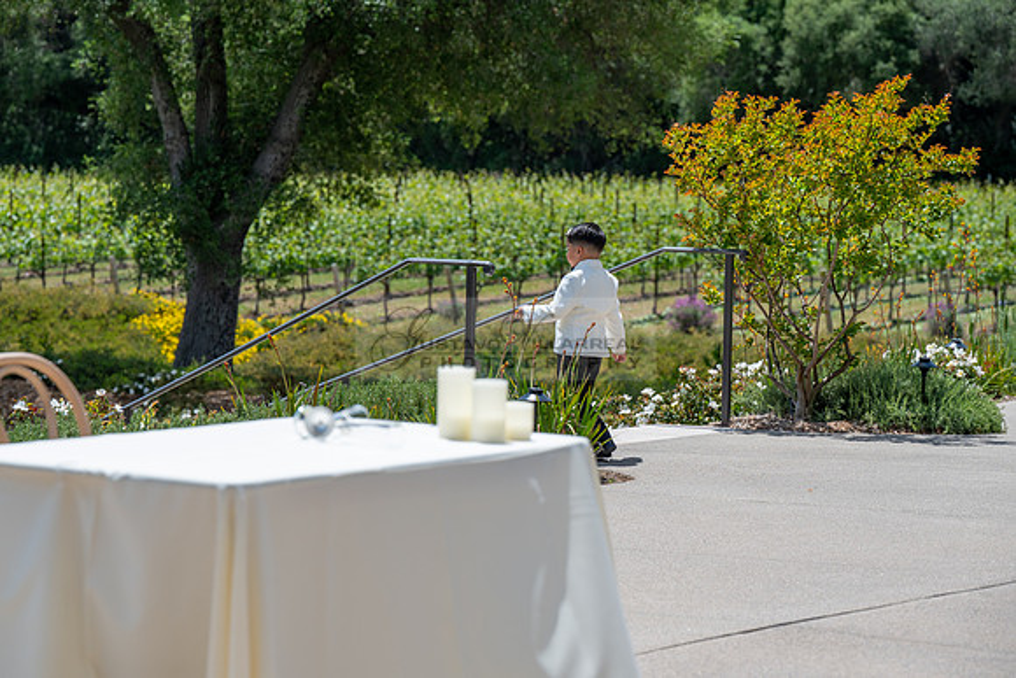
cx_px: 508
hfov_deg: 16.4
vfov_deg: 11.0
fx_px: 3528
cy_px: 339
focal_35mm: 125
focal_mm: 125
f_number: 5.6
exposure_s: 1/2000
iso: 200
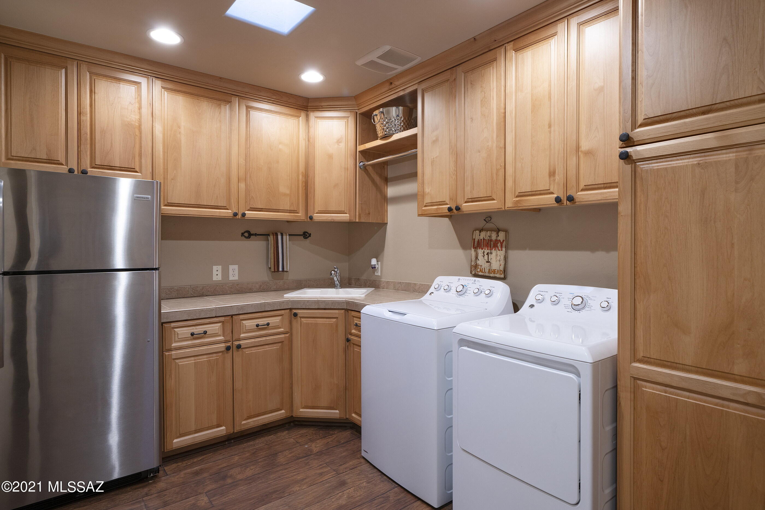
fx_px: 404
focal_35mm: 19
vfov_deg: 64.5
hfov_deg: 86.9
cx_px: 382
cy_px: 255
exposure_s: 1/2
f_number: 9
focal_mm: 19
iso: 200
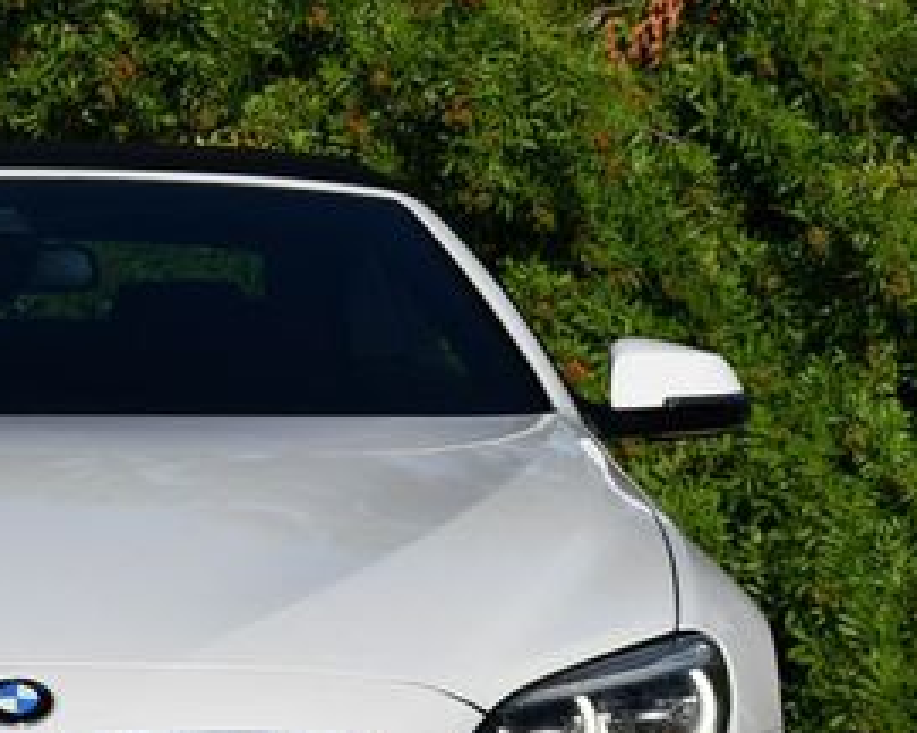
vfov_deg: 7.5
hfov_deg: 9.4
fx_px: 5564
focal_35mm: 205
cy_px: 641
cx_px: 10
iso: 100
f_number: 10
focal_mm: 46
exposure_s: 1/400
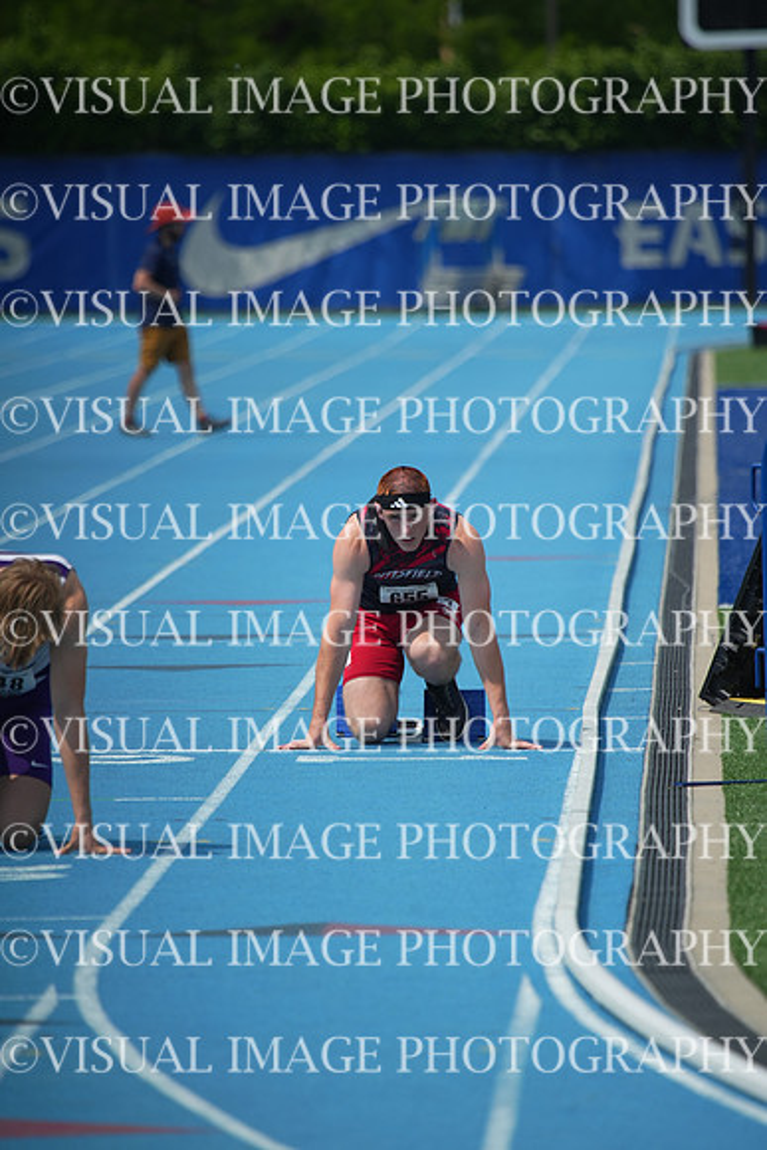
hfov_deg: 3.4
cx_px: 384
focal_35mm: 400
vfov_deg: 5.2
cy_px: 575
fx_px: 12775
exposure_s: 1/2500
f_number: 5.6
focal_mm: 400
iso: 400
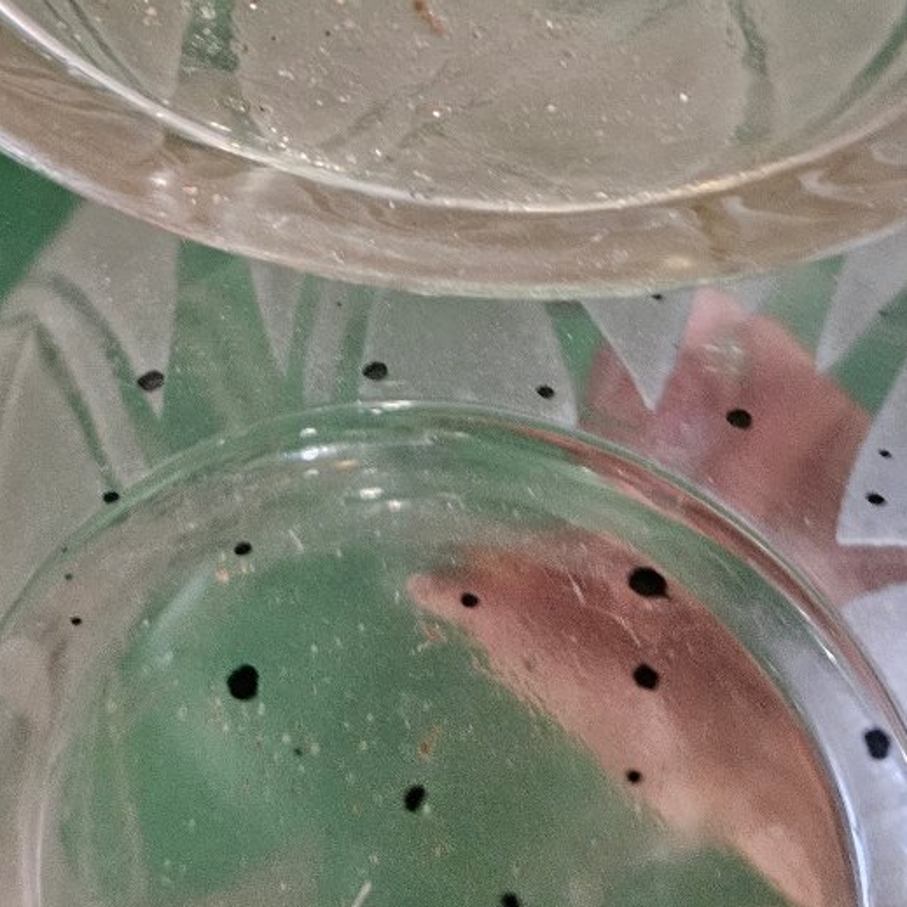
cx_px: 449
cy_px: 96
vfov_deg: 34.1
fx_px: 1393
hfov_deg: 36.1
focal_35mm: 47
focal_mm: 5.4
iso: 640
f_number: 1.8
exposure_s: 1/33.3
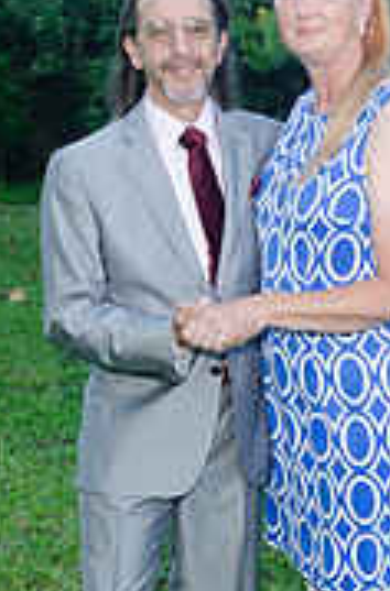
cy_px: 284
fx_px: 1670
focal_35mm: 102
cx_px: 291
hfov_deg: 13.3
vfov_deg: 20.1
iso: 100
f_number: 5
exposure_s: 1/60
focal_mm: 27
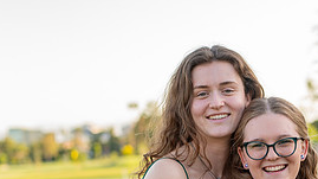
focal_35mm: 113
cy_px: 196
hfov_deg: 18.5
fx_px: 952
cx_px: 307
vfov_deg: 10.6
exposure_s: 1/250
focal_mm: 50
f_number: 2.8
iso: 100
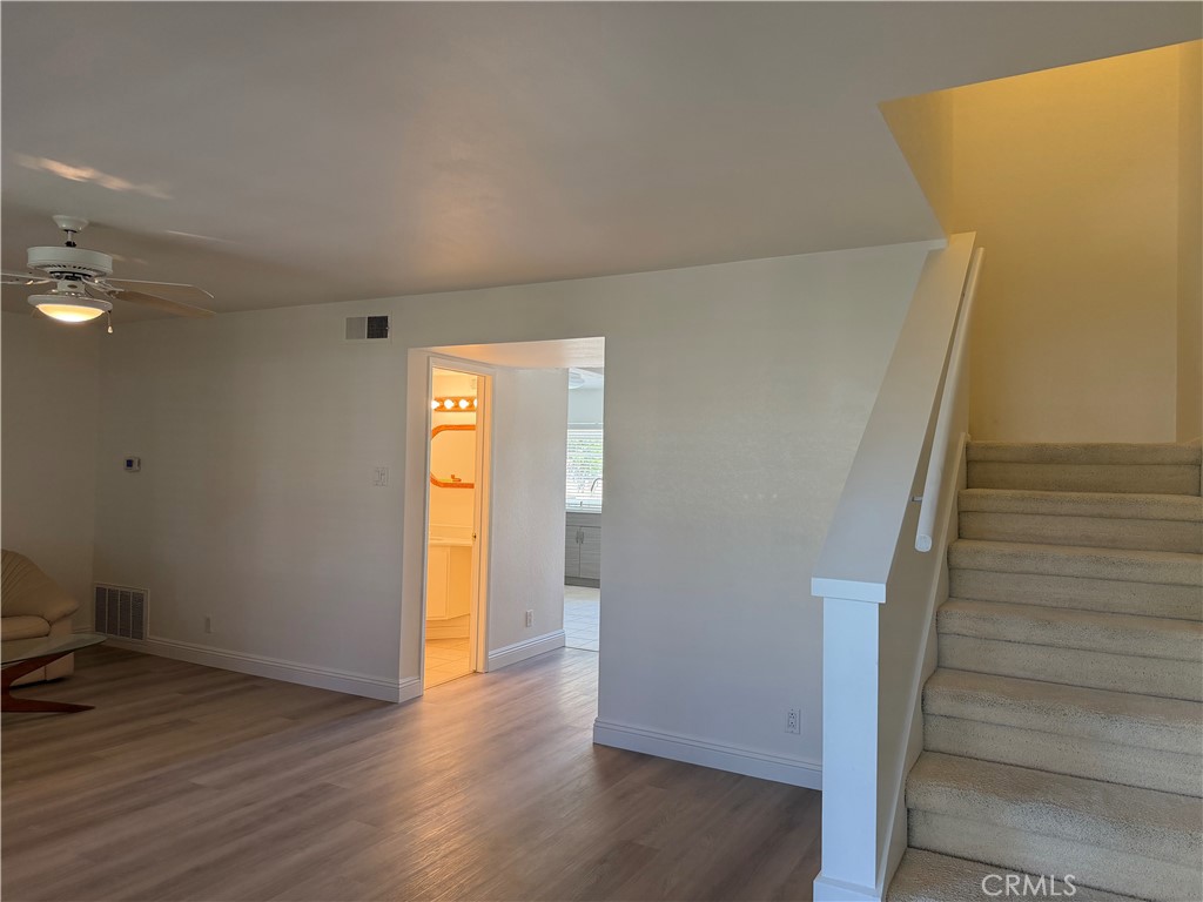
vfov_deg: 56.8
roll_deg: -0.8
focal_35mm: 24
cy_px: 451
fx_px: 834
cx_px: 602
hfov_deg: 71.6
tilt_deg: +1.0
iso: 200
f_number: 1.78
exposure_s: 1/191
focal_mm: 6.76
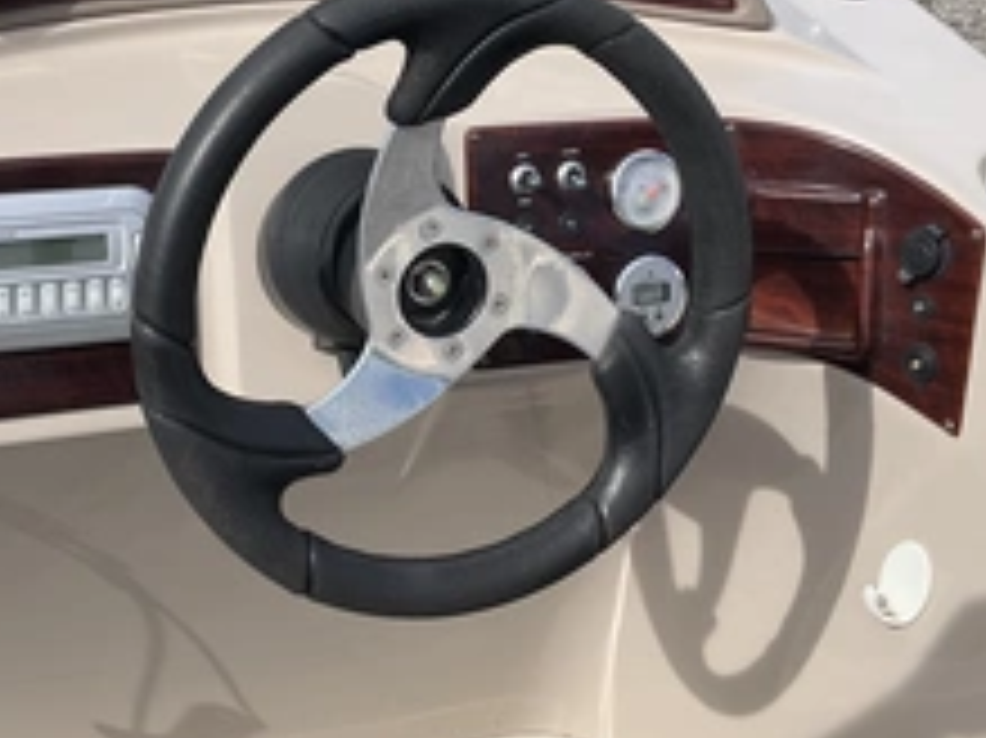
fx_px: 1509
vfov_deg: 27.2
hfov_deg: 35.9
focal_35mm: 53
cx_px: 342
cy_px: 216
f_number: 1.8
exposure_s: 1/1490
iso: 25
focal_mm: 3
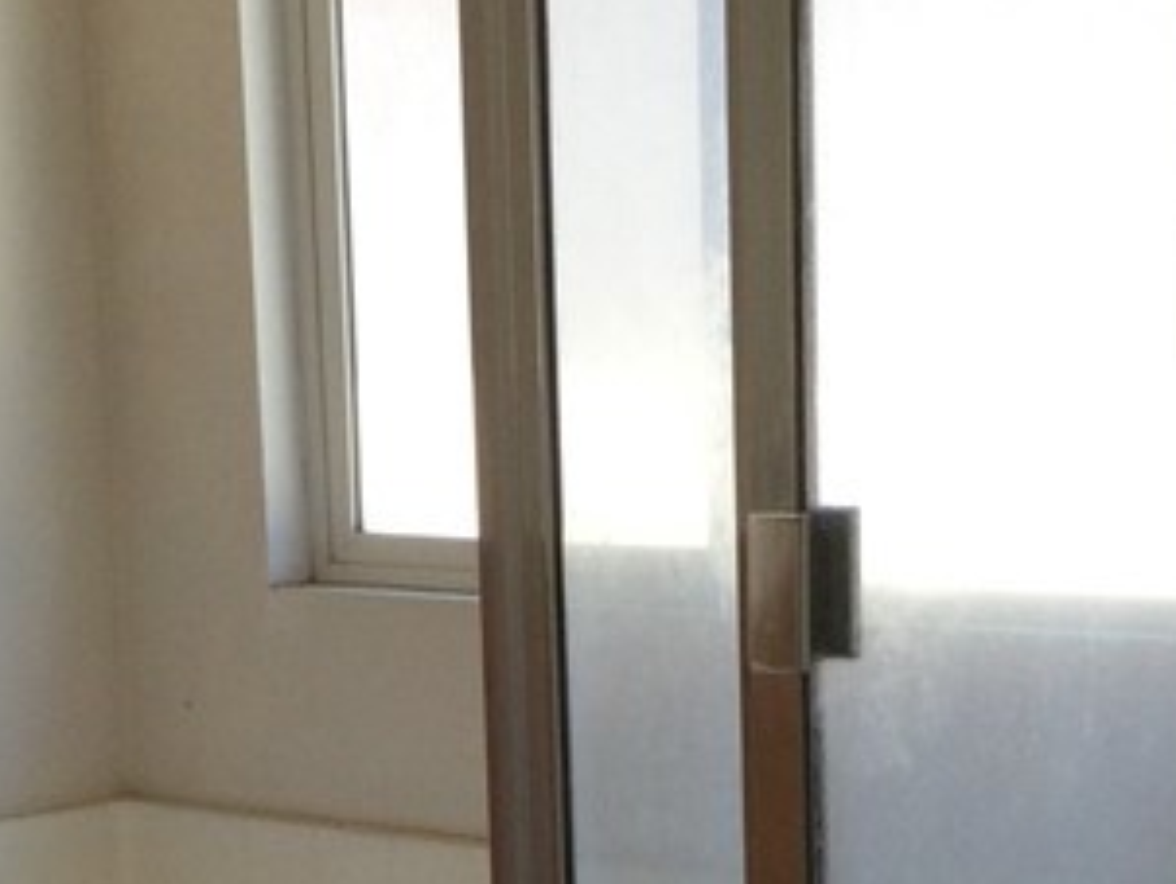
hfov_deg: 18.4
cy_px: 853
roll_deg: +2.3
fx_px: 3570
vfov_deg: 13.9
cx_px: 144
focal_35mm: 105
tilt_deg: -12.9
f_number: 2.4
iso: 32
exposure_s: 1/60
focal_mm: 3.3
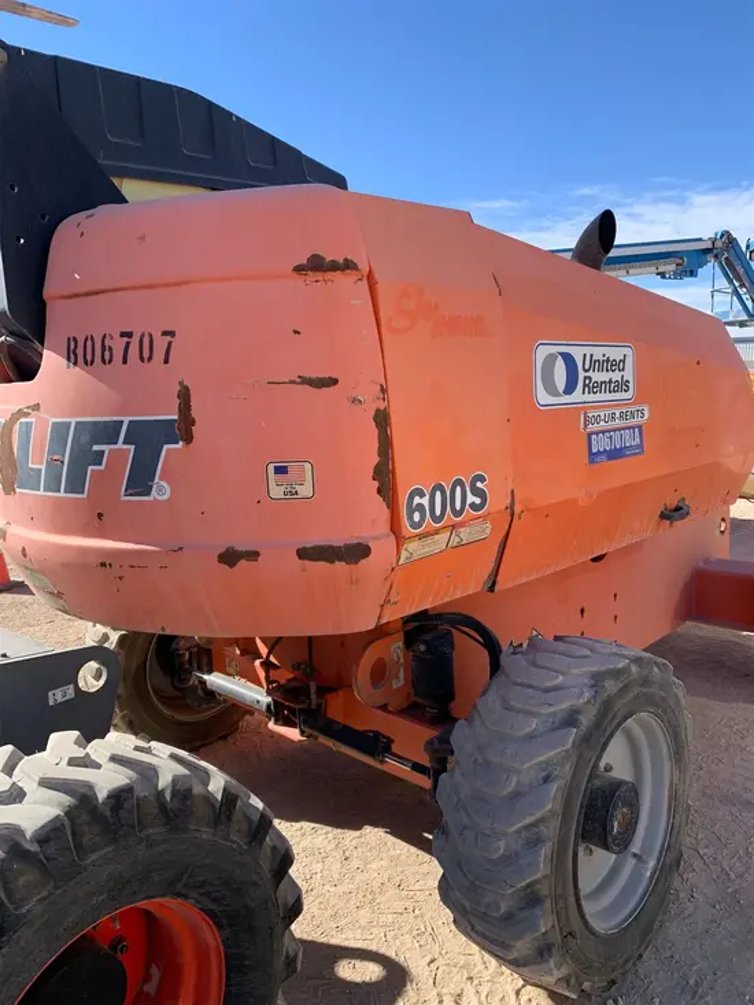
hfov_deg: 53.1
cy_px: 502
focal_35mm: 26
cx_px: 377
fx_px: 755
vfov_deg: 67.3
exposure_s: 1/991
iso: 25
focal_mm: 4.25
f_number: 1.8
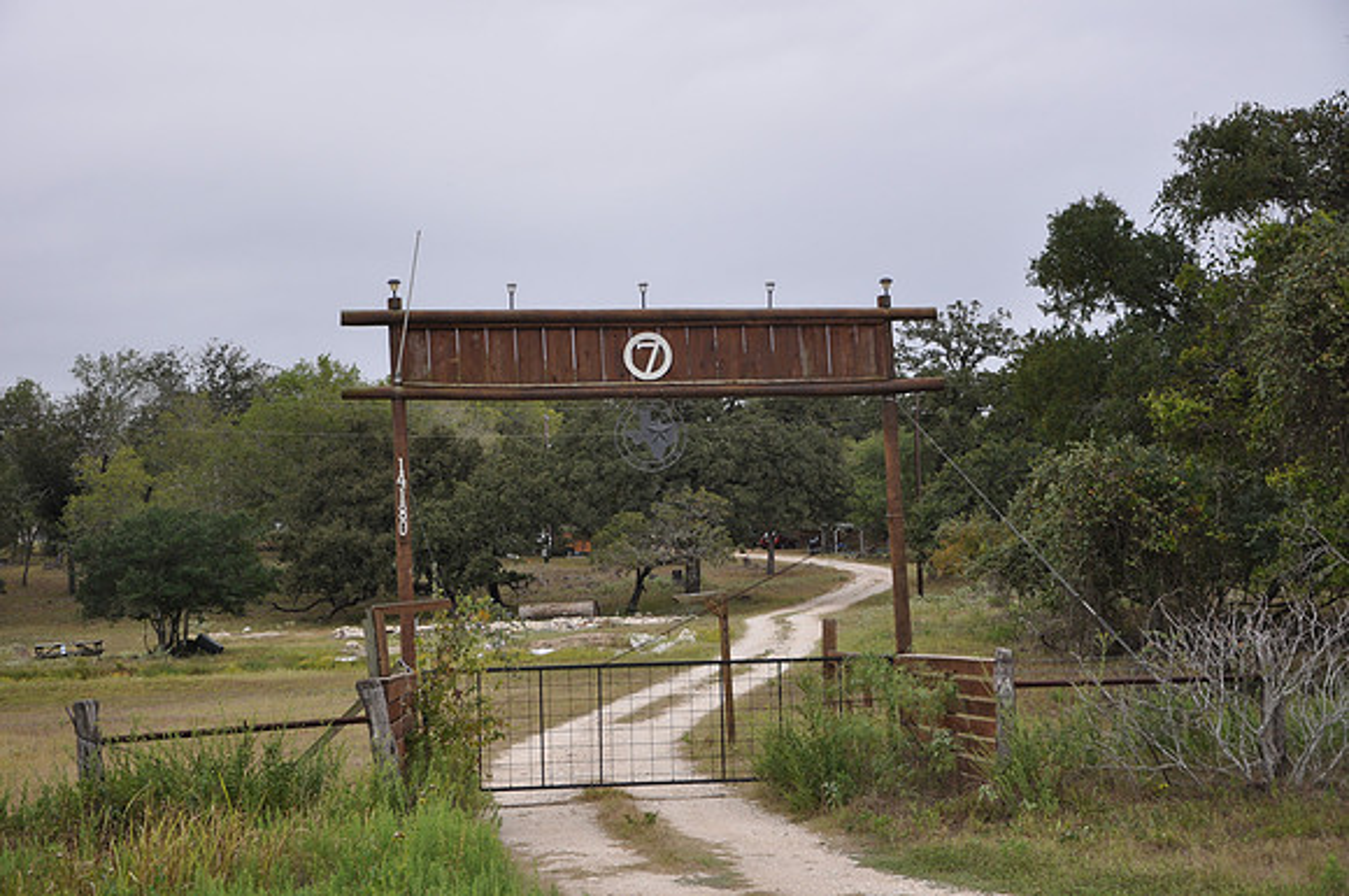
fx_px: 2245
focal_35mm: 60
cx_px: 674
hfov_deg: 33.4
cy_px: 448
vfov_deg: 22.6
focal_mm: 40
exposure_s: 1/200
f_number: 4.5
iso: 200
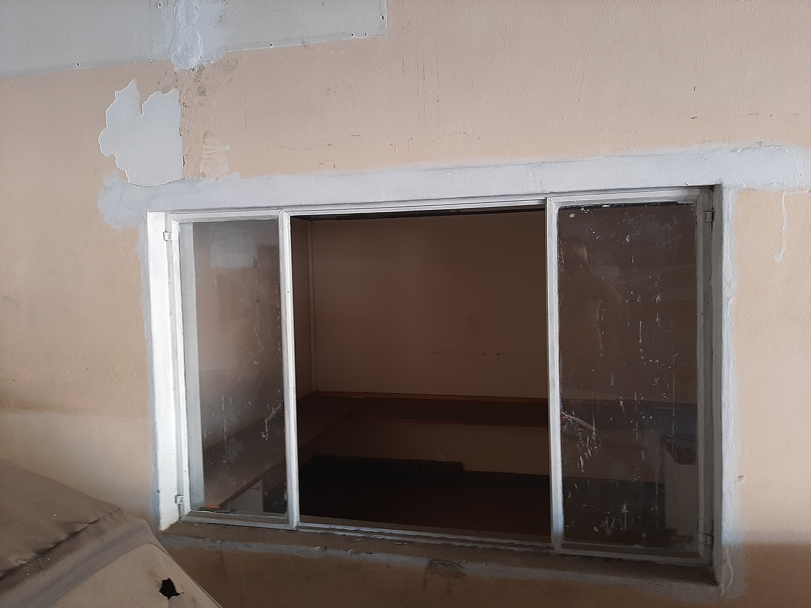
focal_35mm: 27
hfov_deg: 65.3
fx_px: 633
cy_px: 304
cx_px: 406
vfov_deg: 51.4
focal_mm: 3.93
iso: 200
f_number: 1.7
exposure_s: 1/33
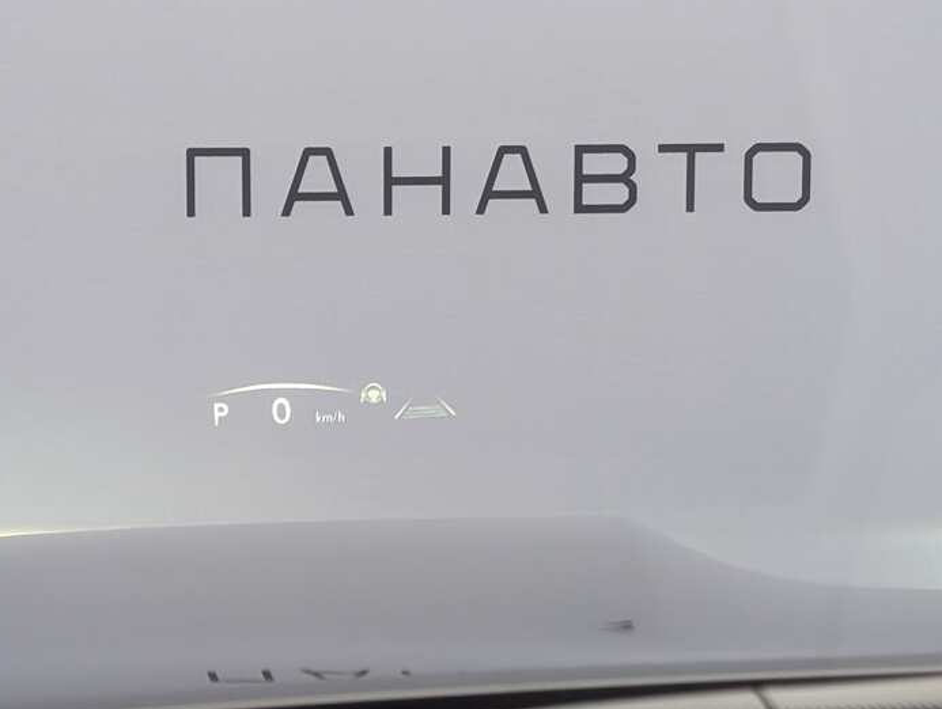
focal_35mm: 99
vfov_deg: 15.0
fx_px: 2698
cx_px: 310
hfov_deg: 19.7
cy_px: 451
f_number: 1.68
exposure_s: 1/300
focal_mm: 6.9
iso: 231
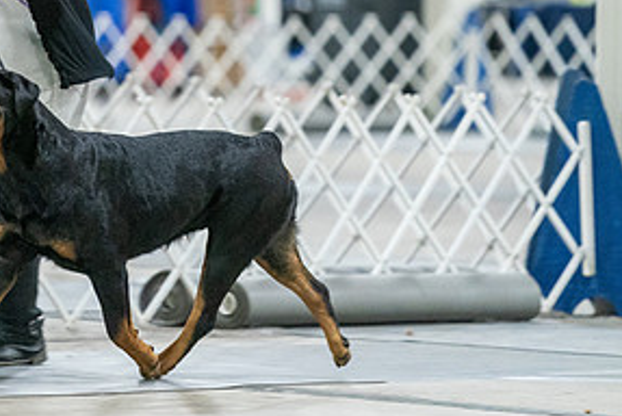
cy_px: 31
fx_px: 6987
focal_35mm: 404
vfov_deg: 3.4
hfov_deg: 5.1
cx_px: 91
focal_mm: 200
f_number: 3.2
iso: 6400
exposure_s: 1/250
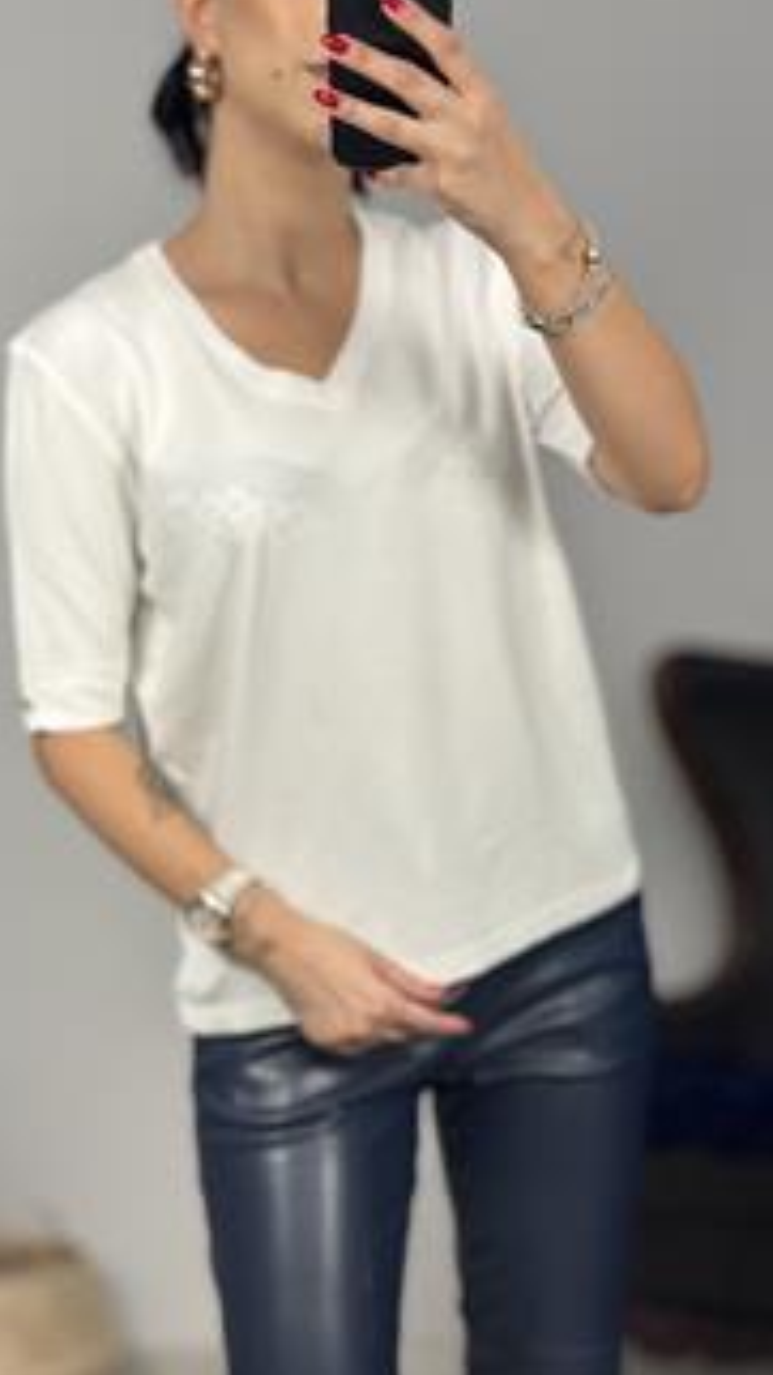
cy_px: 848
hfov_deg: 18.0
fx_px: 2443
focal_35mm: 67
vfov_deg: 31.3
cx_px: 350
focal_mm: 6.86
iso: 64
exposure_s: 1/114
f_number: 1.78
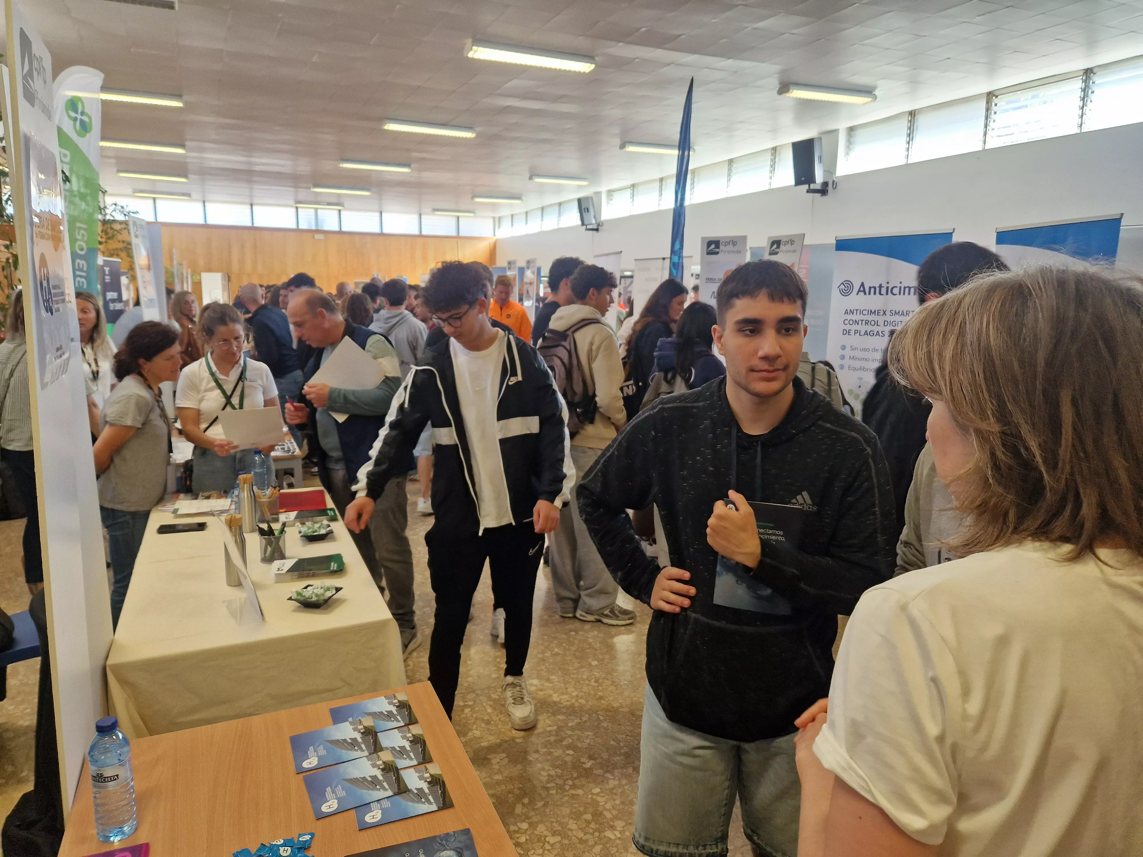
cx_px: 572
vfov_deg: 58.9
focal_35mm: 23
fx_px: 759
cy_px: 428
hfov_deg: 73.9
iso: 160
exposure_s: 1/100
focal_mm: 5.4
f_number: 1.8
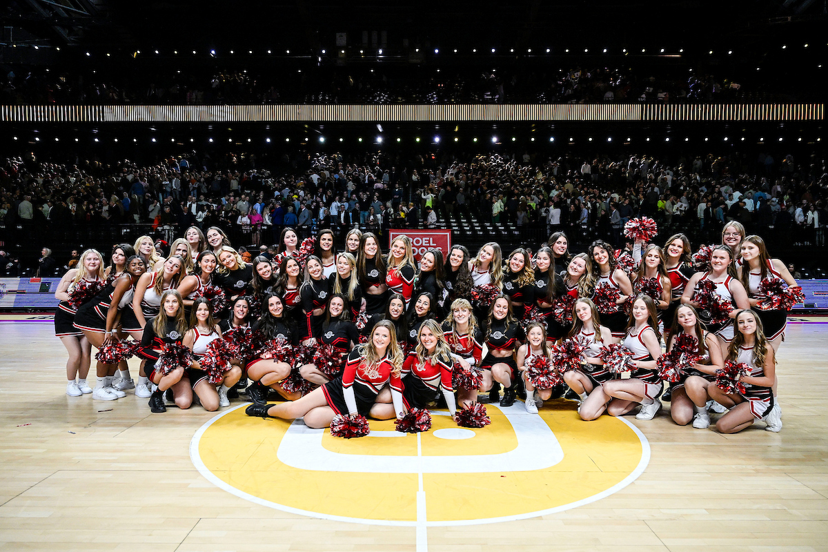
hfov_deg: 73.7
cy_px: 276
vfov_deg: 53.1
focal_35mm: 24
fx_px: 552
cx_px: 414
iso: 5000
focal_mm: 24
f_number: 3.5
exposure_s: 1/1000
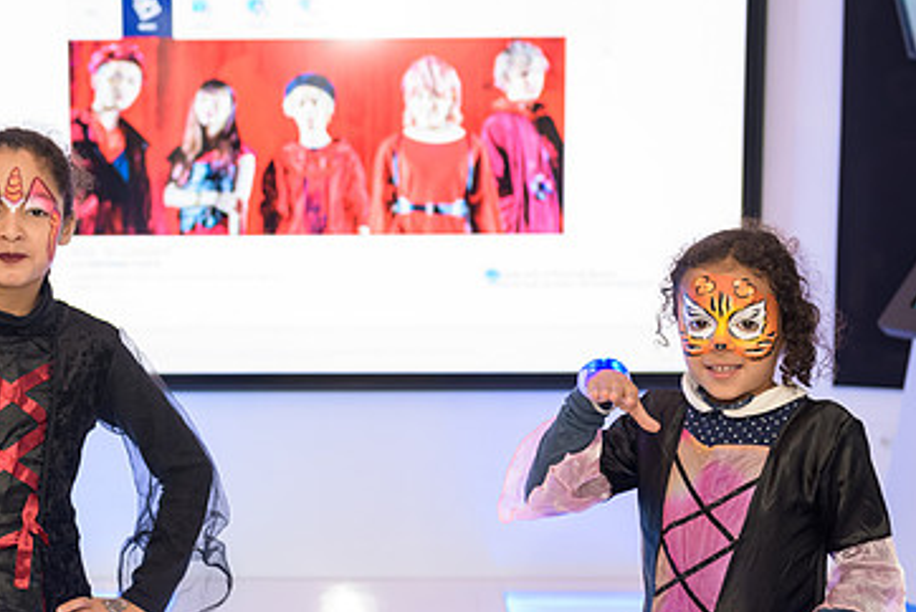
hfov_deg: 25.2
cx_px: 319
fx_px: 2037
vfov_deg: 17.1
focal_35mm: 80
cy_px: 353
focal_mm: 50
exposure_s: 1/125
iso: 800
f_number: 3.2
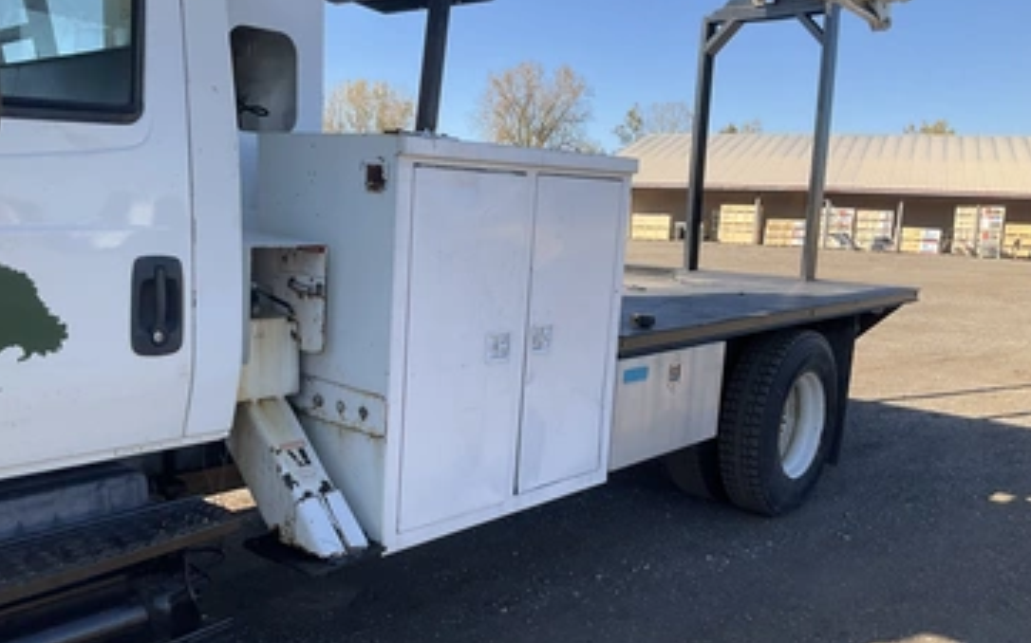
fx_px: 955
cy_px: 381
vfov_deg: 37.1
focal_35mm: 34
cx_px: 476
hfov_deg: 56.7
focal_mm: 3
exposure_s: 1/829
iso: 25
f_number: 1.8
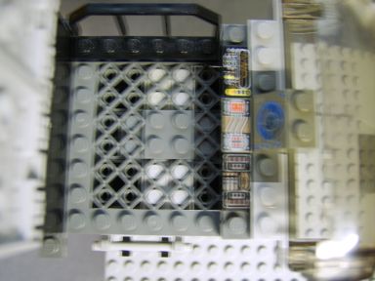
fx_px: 336
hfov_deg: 58.4
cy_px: 140
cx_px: 188
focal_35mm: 31
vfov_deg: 45.4
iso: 71
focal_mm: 8.13
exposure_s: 1/2
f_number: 2.7
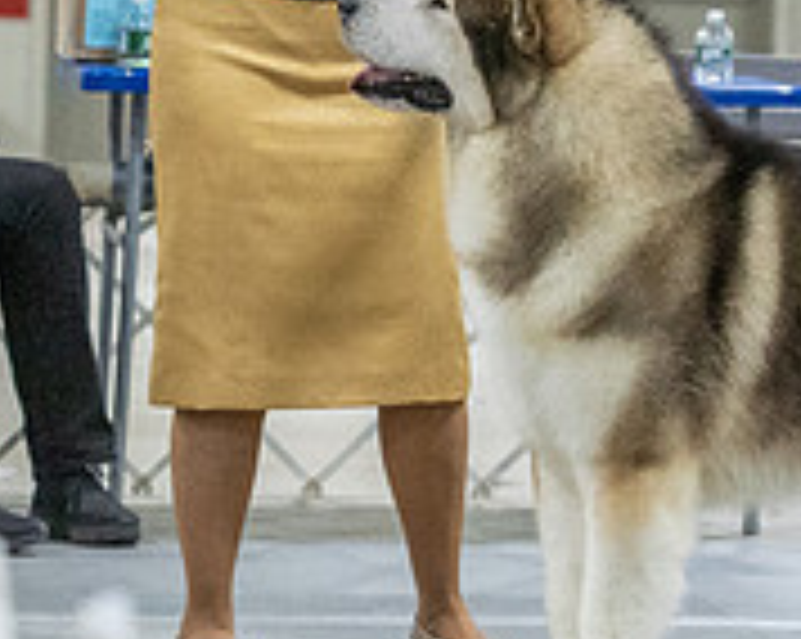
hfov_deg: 7.7
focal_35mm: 250
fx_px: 5920
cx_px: 601
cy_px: -50
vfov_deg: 6.2
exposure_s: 1/320
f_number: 3.2
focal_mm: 70
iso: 6400
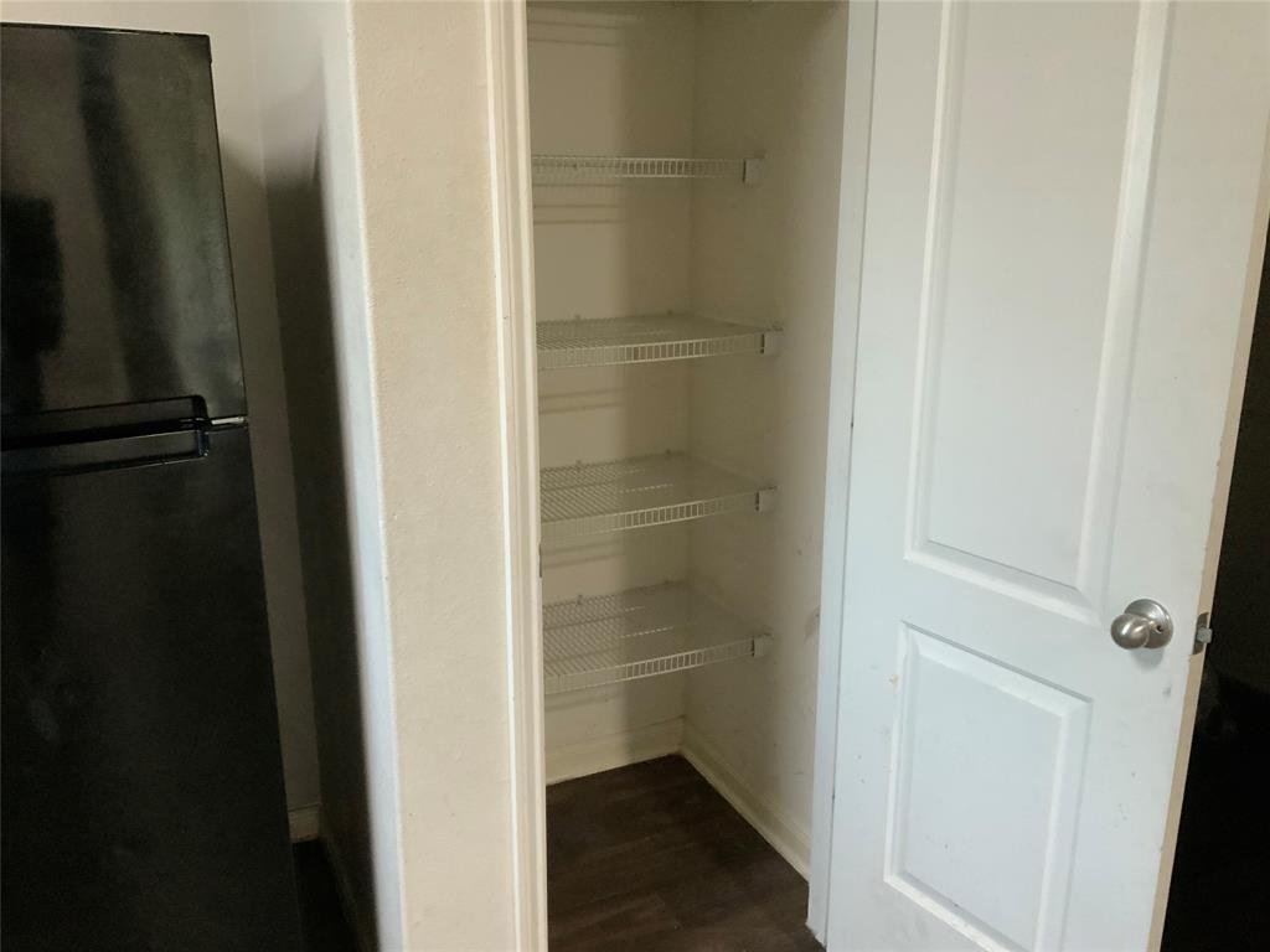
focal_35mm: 29
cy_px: 476
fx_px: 1064
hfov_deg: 61.7
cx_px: 635
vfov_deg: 48.2
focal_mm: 3
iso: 250
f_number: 1.8
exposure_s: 1/60
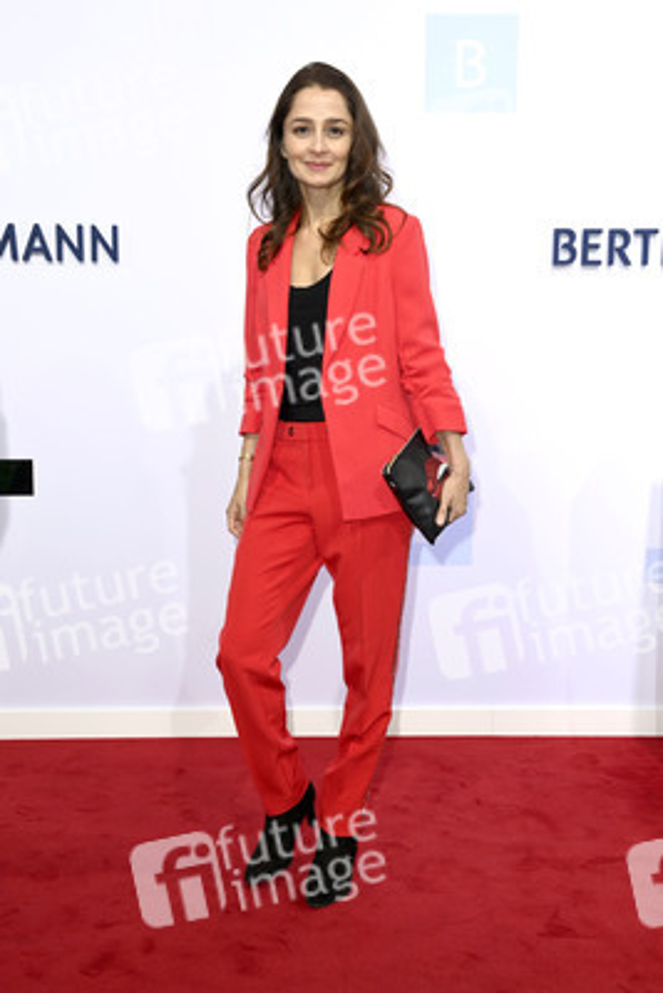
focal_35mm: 48
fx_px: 1325
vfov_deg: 41.1
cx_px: 332
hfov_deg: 28.1
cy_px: 496
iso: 400
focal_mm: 48
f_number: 6.3
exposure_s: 1/250
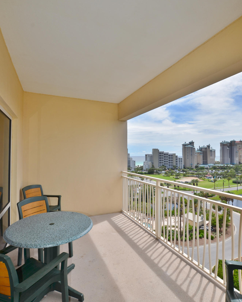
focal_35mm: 20
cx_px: 120
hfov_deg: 67.3
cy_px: 149
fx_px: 182
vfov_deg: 79.5
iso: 100
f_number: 9
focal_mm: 11.5
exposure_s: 1/250
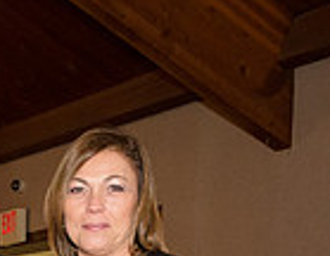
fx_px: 1227
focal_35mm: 127
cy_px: 507
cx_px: -180
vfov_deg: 10.9
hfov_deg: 14.2
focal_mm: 24
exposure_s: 1/320
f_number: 4
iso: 1600
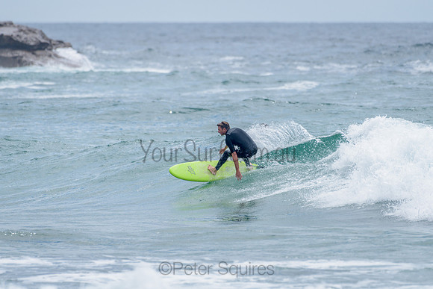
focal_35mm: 613
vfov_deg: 2.2
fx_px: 7376
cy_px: 140
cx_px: 228
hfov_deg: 3.4
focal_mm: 500
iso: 200
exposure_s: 1/2000
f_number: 5.6
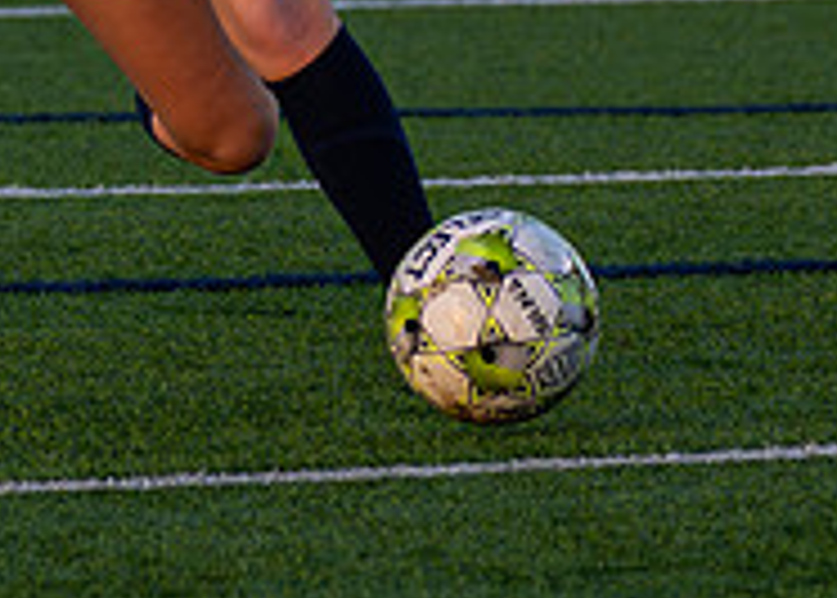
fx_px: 17550
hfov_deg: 2.7
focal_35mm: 738
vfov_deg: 2.0
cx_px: 301
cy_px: -256
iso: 400
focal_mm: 104
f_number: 2.8
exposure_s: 1/1600
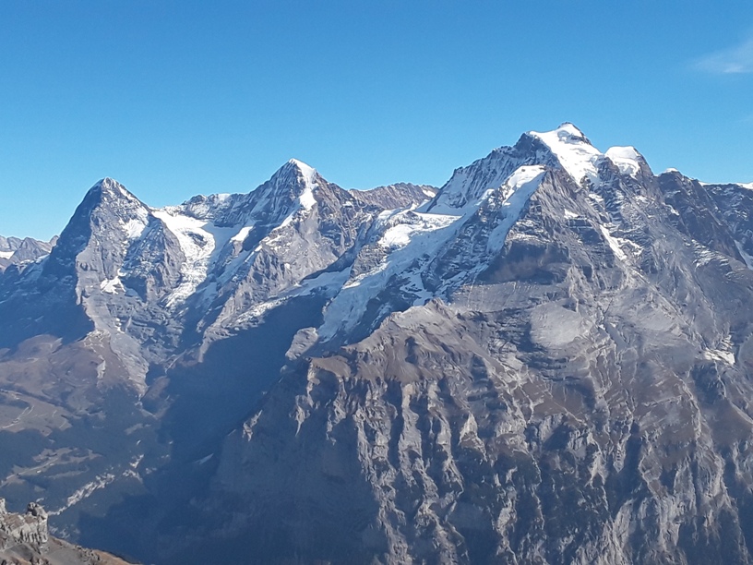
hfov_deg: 63.4
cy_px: 282
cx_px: 376
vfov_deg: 49.7
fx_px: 609
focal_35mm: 28
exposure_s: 1/1536
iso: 40
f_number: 1.9
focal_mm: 2.9
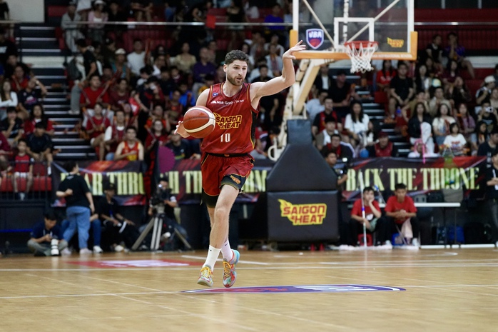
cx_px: 249
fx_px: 1535
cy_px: 166
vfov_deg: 12.3
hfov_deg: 18.4
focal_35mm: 111
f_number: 2.8
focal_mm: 111
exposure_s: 1/800
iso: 5000
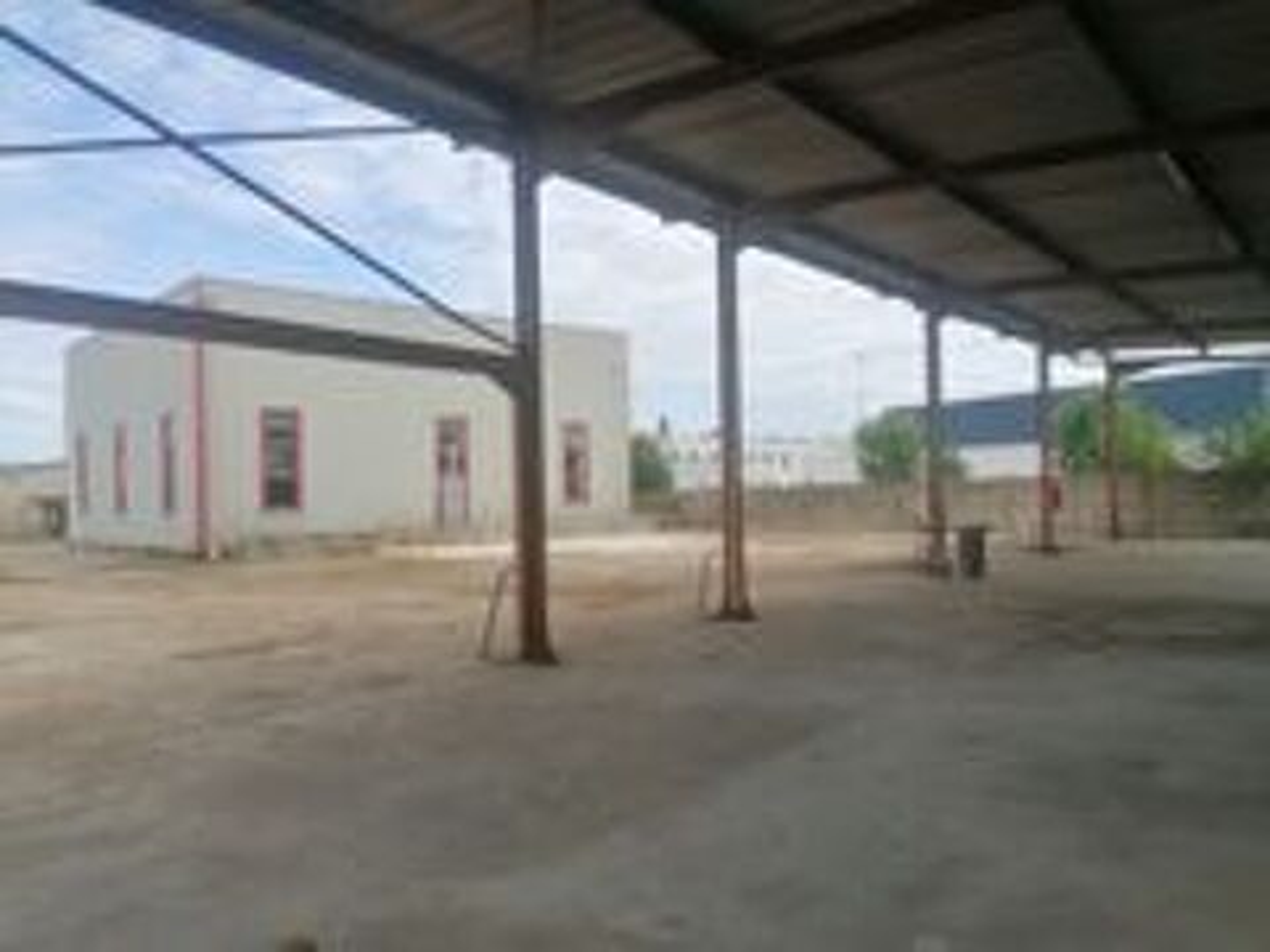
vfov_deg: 51.4
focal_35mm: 27
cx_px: 635
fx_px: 991
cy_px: 476
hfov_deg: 65.3
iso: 50
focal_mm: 4.75
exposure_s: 1/825
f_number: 1.8
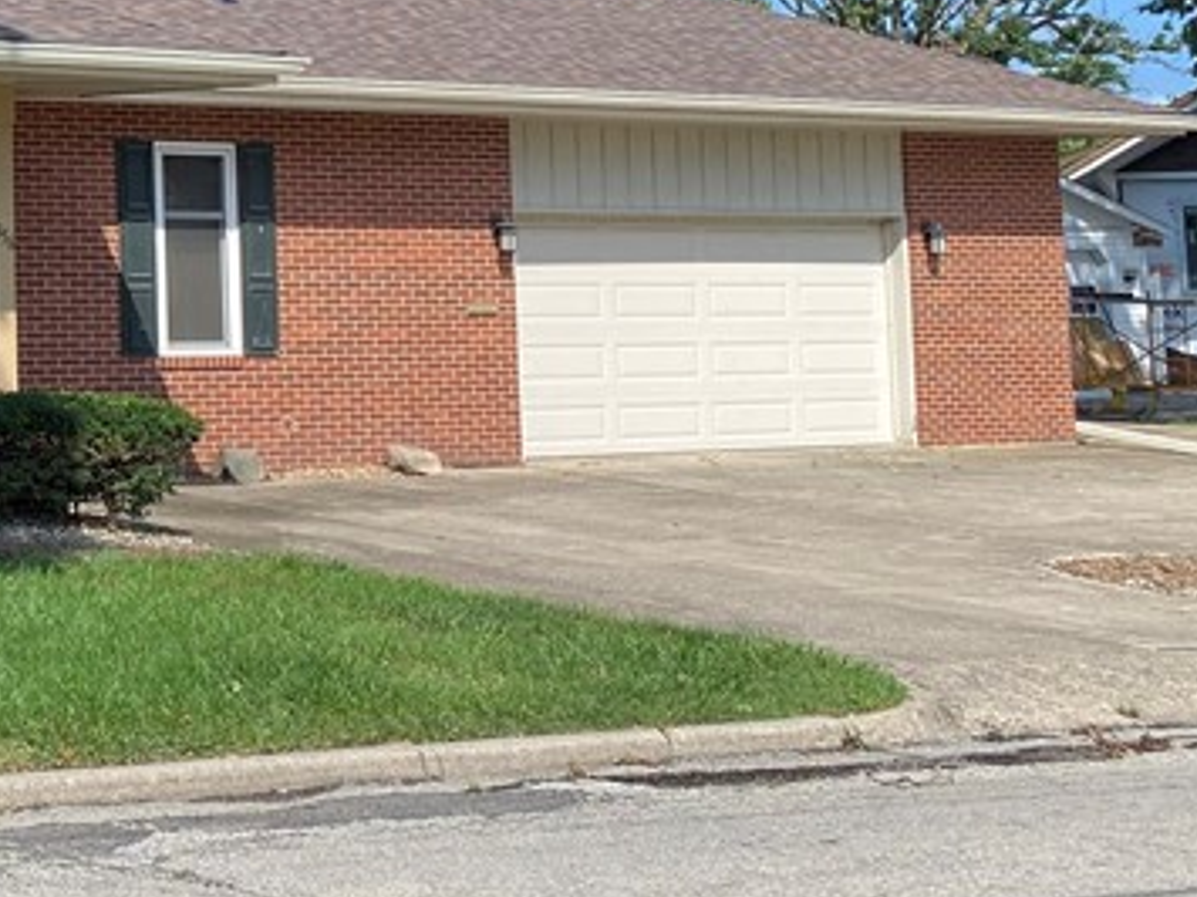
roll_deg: -0.7
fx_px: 2593
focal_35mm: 75
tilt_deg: +6.4
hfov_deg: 23.2
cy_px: -47
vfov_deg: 19.0
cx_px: -347
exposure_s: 1/1565
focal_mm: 4.25
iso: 32
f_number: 1.8
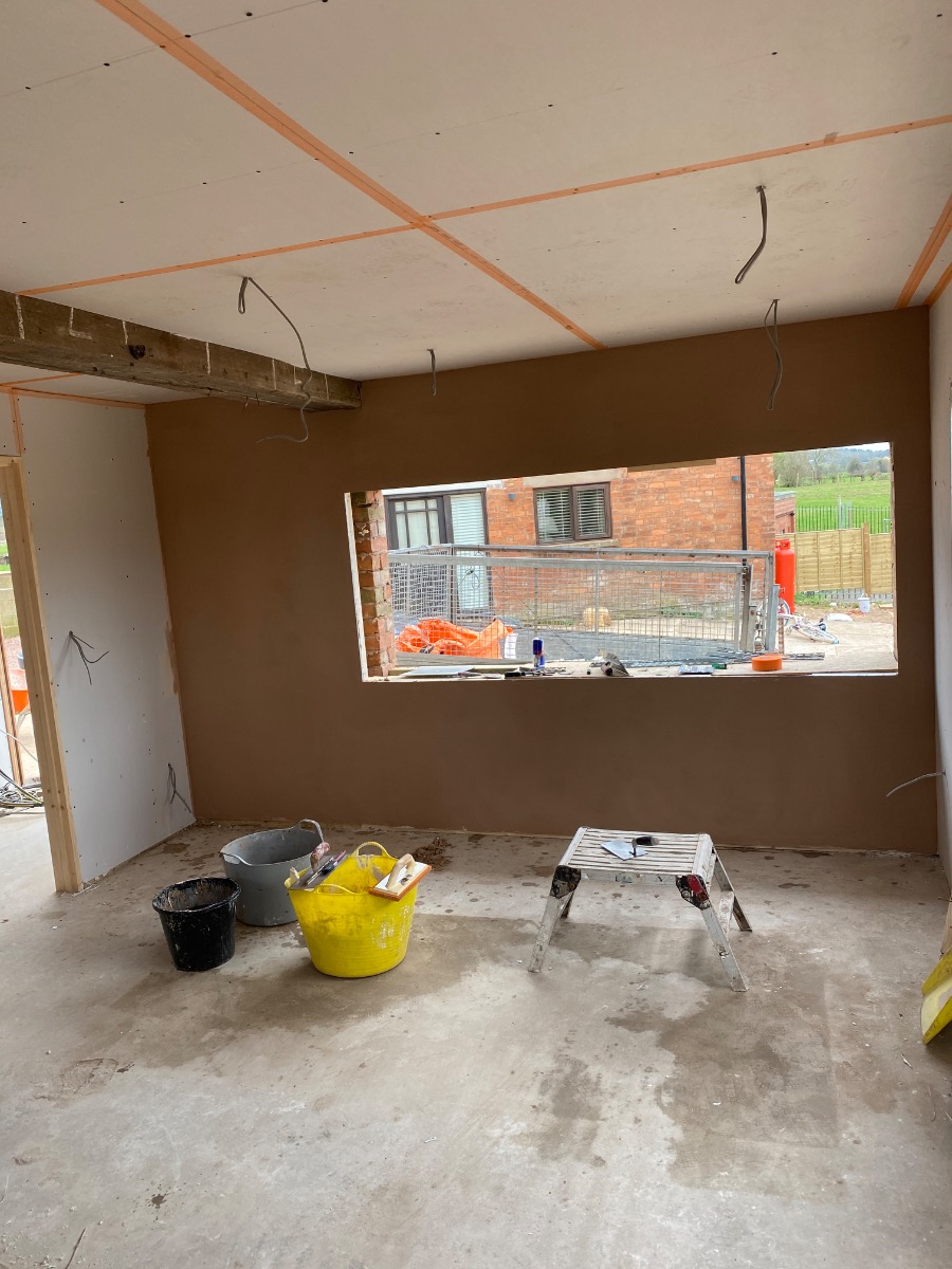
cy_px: 634
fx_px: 953
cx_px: 476
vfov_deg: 67.3
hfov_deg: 53.1
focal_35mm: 26
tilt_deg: -7.6
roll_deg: +4.2
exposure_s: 1/121
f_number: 1.8
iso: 40
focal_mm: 4.25
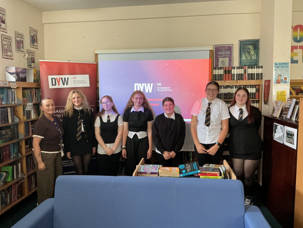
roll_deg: +0.3
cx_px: 152
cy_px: 114
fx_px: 254
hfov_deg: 61.7
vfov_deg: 48.2
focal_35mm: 29
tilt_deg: -5.4
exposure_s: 1/40
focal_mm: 3
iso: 200
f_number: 1.8
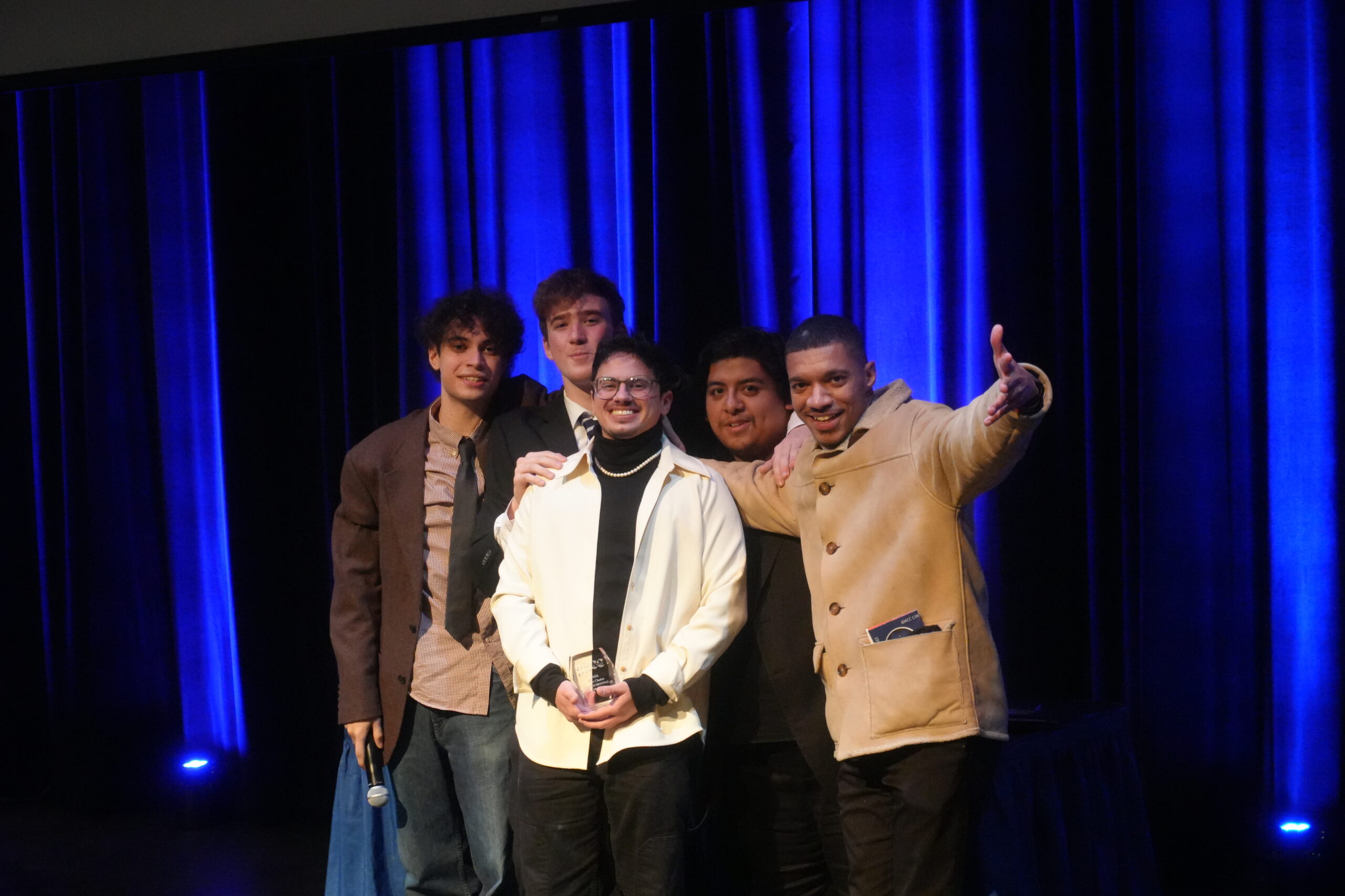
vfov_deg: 18.2
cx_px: 672
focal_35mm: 75
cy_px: 448
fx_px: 2802
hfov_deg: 27.0
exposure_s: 1/80
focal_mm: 50
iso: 6400
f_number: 5.6
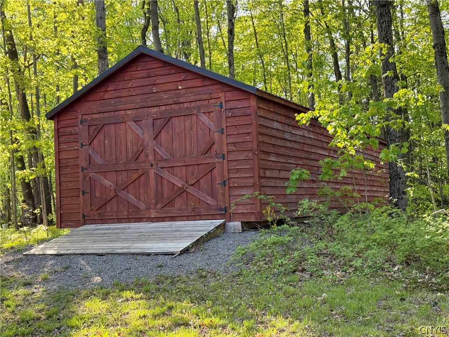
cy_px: 168
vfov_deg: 30.3
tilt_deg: +4.2
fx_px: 623
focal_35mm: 48
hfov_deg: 39.7
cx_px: 224
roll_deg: +1.8
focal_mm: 6.76
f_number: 1.78
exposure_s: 1/245
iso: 100
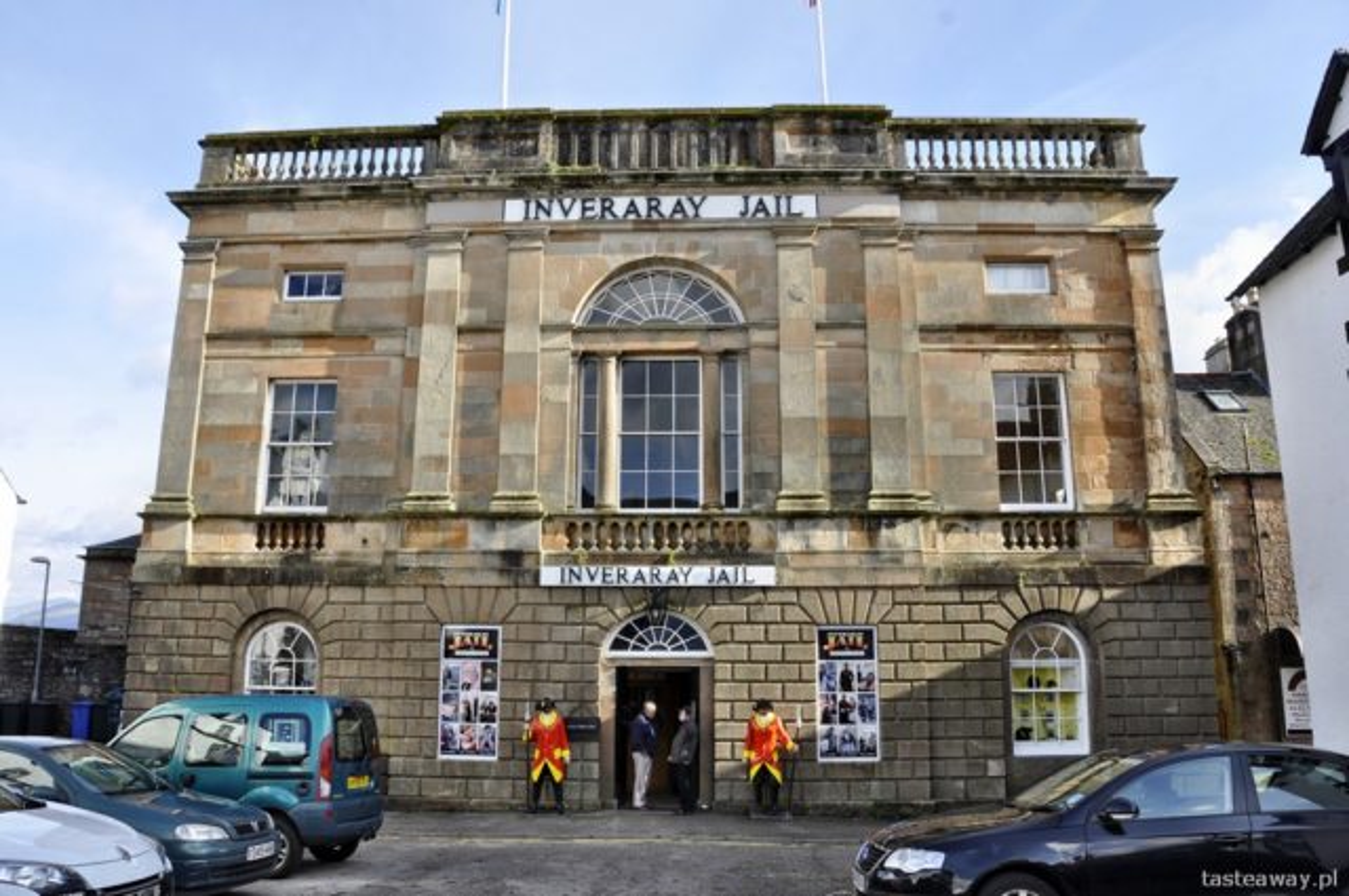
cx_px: 674
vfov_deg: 47.8
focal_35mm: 27
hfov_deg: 67.4
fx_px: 1010
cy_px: 448
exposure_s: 1/100
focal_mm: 18
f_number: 10
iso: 200
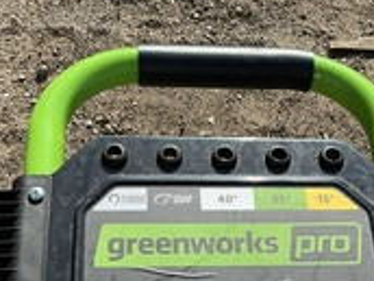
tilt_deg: -59.4
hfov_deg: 29.8
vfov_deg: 21.8
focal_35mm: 65
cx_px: 209
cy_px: 277
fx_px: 702
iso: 25
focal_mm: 3
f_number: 1.8
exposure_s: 1/1250
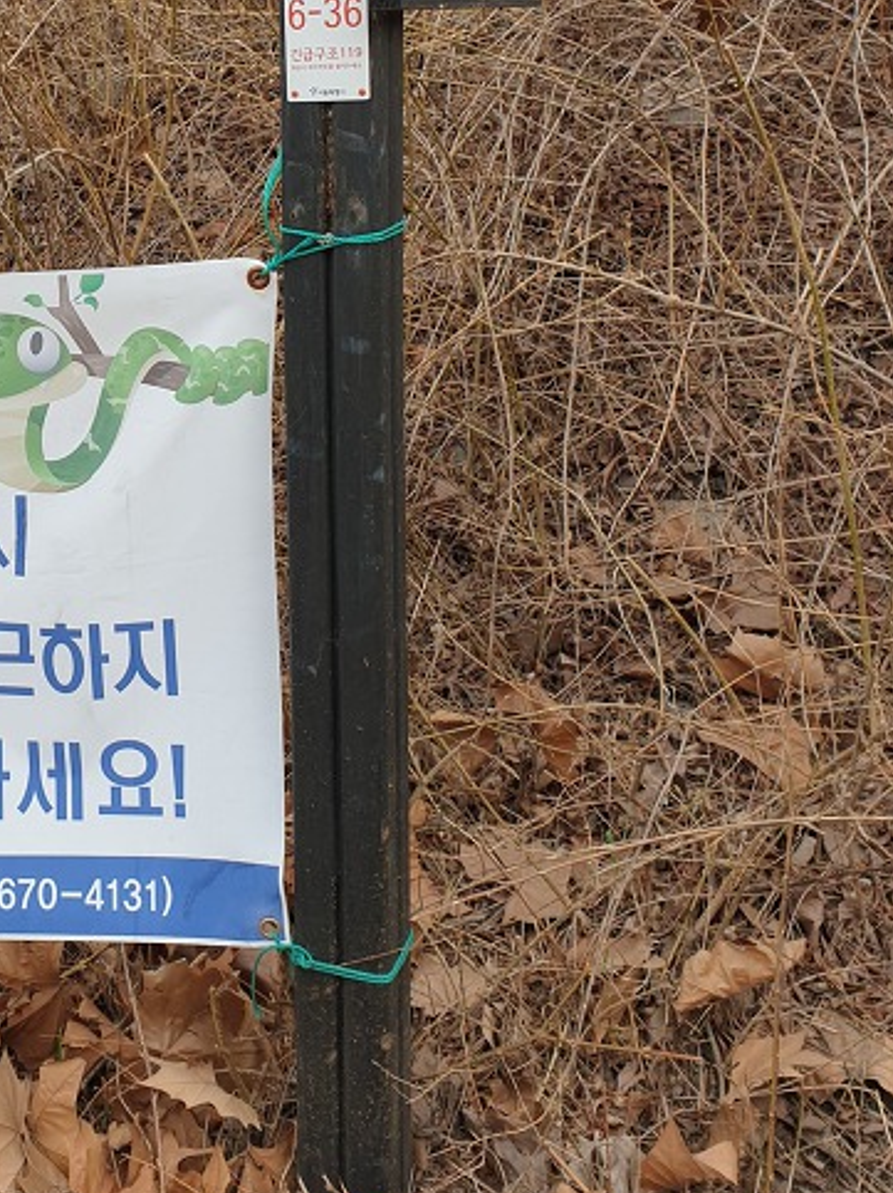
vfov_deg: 36.4
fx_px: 1756
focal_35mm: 51
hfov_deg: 27.8
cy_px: 256
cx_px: 152
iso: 50
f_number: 2.4
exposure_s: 1/595
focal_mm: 4.3
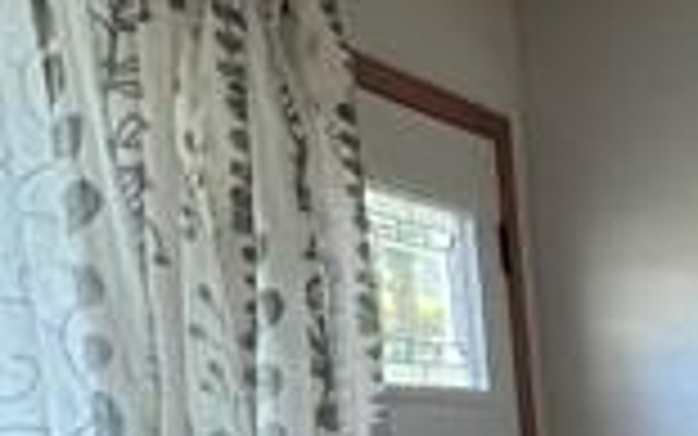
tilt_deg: -8.6
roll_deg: +1.1
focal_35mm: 91
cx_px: 1333
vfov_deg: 13.4
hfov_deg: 17.5
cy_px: 679
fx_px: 1732
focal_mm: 1.57
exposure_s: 1/60
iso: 400
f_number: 1.8
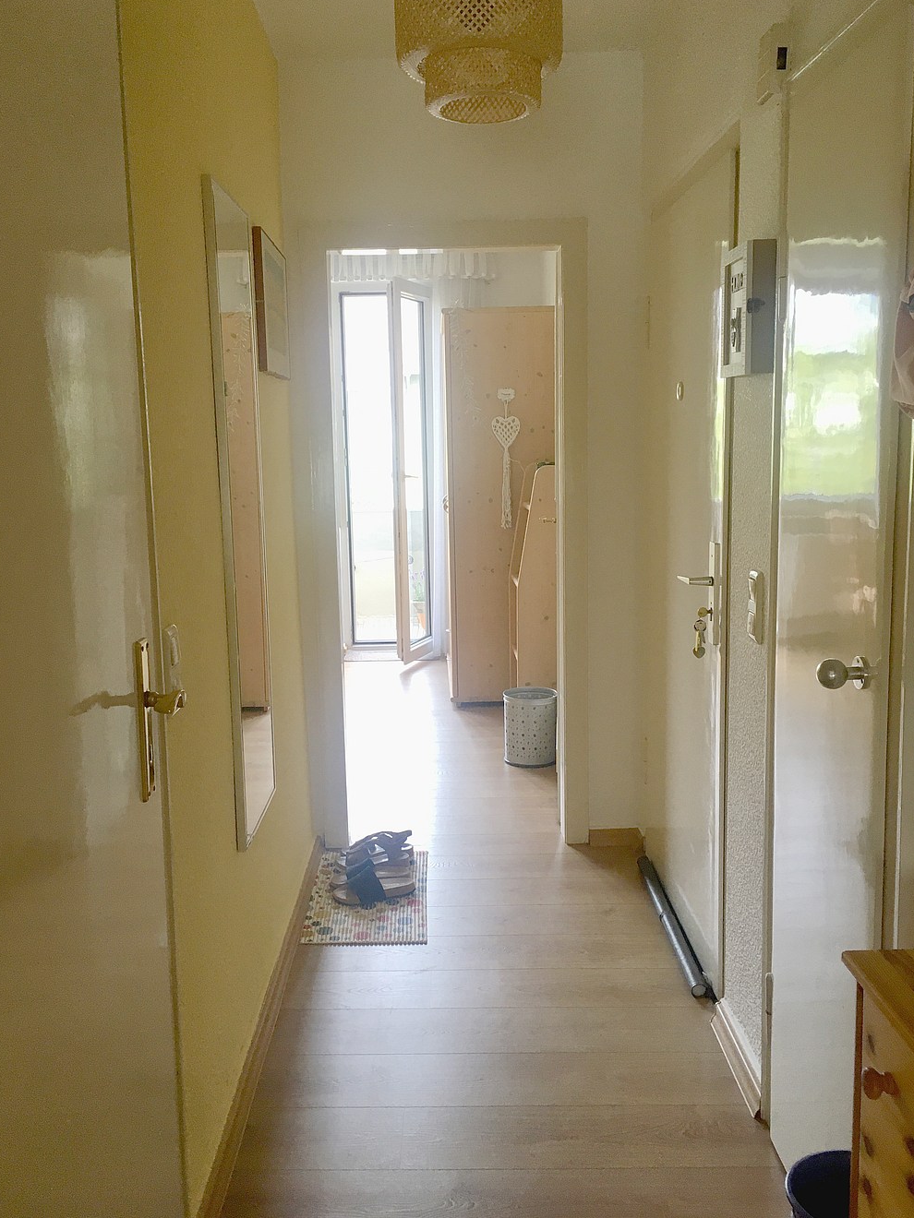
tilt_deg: -11.0
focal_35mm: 30
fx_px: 1056
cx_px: 451
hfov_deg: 46.8
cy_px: 594
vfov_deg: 60.0
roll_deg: +0.6
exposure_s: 1/33
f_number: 2.2
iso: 40
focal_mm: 4.15
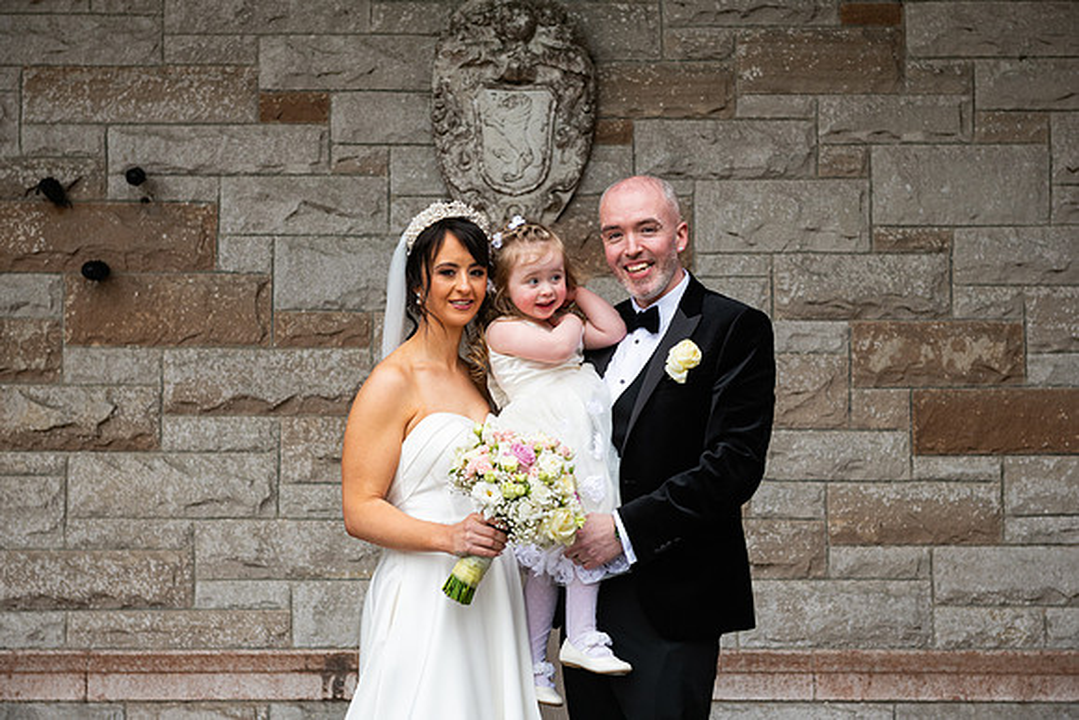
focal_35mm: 70
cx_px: 540
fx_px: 2098
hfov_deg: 28.8
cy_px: 360
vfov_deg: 19.5
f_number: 5
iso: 320
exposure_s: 1/160
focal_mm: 70
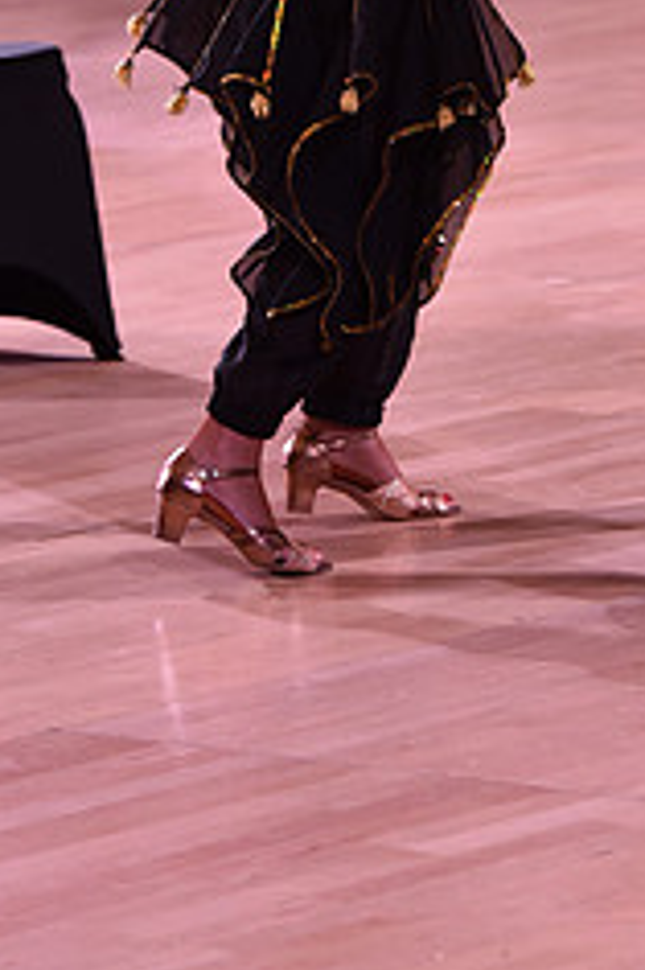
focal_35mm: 295
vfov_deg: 6.9
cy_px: -210
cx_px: 553
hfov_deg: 4.6
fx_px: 7939
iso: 1600
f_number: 4
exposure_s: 1/250
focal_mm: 120
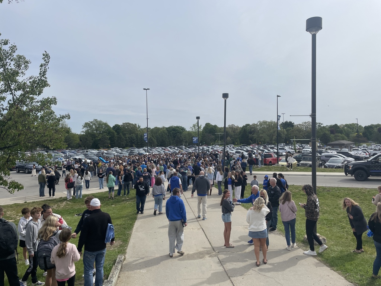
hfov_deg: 67.3
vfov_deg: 53.1
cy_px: 143
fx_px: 286
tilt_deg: -1.4
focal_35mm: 26
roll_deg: +1.0
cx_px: 190
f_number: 1.6
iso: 32
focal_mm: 4.2
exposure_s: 1/6494
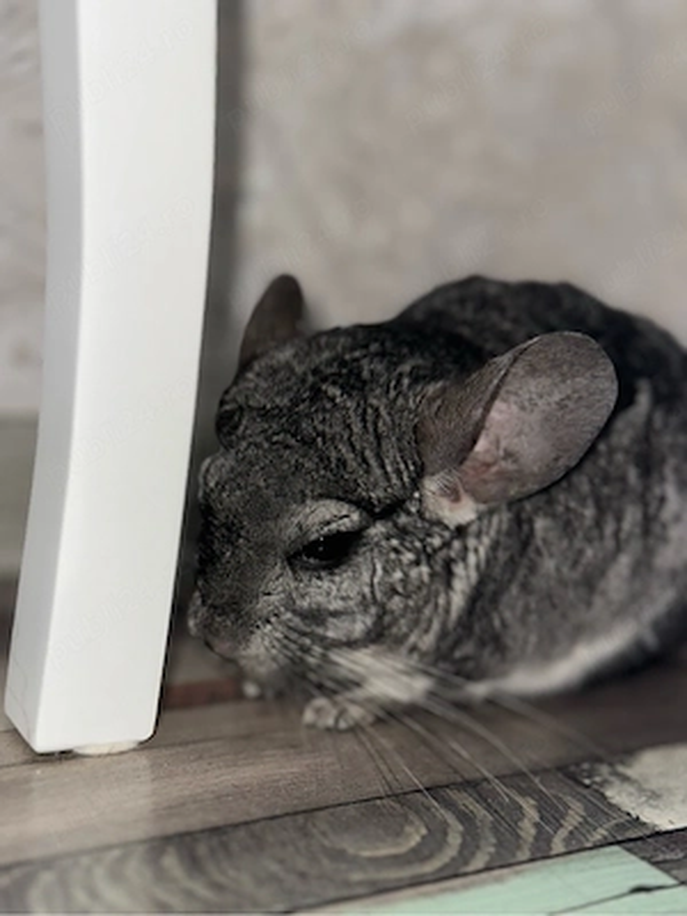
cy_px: 458
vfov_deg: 39.7
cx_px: 344
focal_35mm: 48
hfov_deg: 30.3
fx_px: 1270
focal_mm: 6.86
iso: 50
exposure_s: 1/50
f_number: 1.78
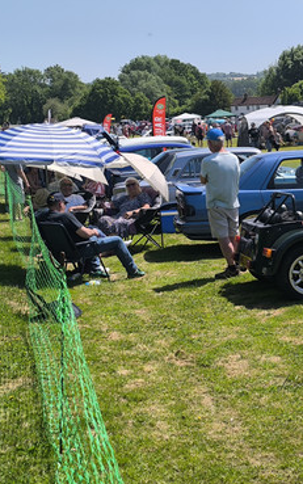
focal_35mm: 66
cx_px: 319
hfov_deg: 19.1
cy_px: 245
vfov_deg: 31.1
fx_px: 871
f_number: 1.65
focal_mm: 6.14
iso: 50
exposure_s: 1/1292
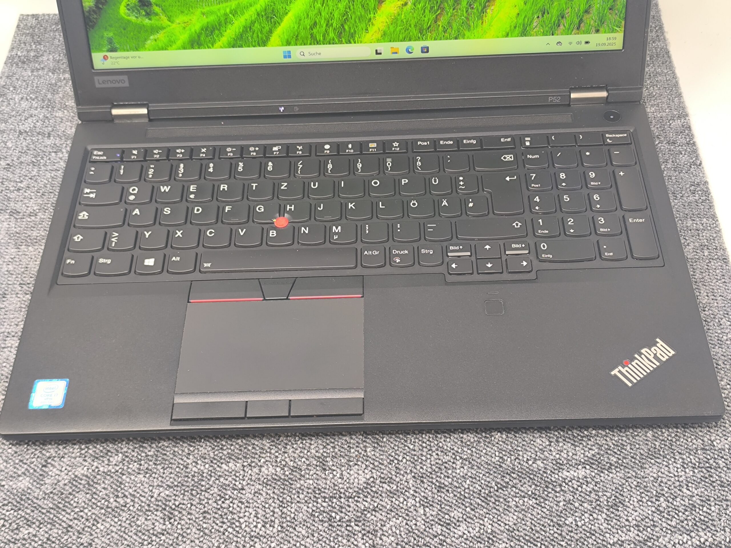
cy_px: 274
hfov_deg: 41.2
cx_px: 366
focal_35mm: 46
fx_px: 971
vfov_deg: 31.5
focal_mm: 6.14
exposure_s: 1/100
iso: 500
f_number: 1.65
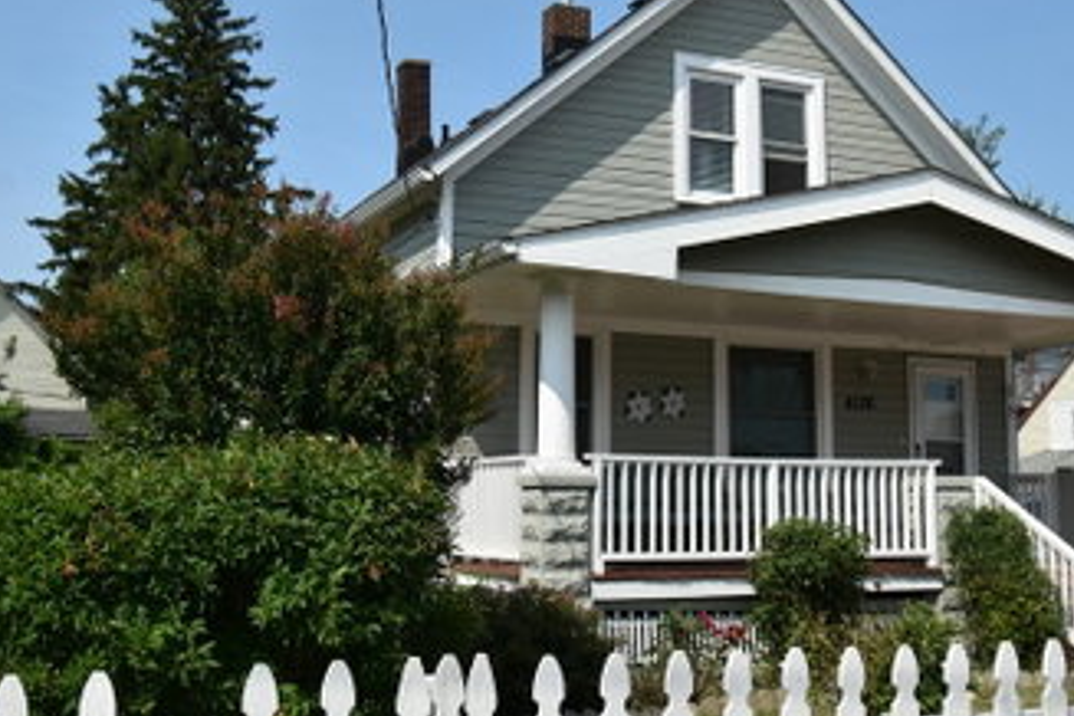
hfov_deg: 41.9
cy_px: 304
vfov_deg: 28.6
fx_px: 1402
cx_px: 562
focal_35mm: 47
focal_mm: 20
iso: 100
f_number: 9
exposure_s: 1/320
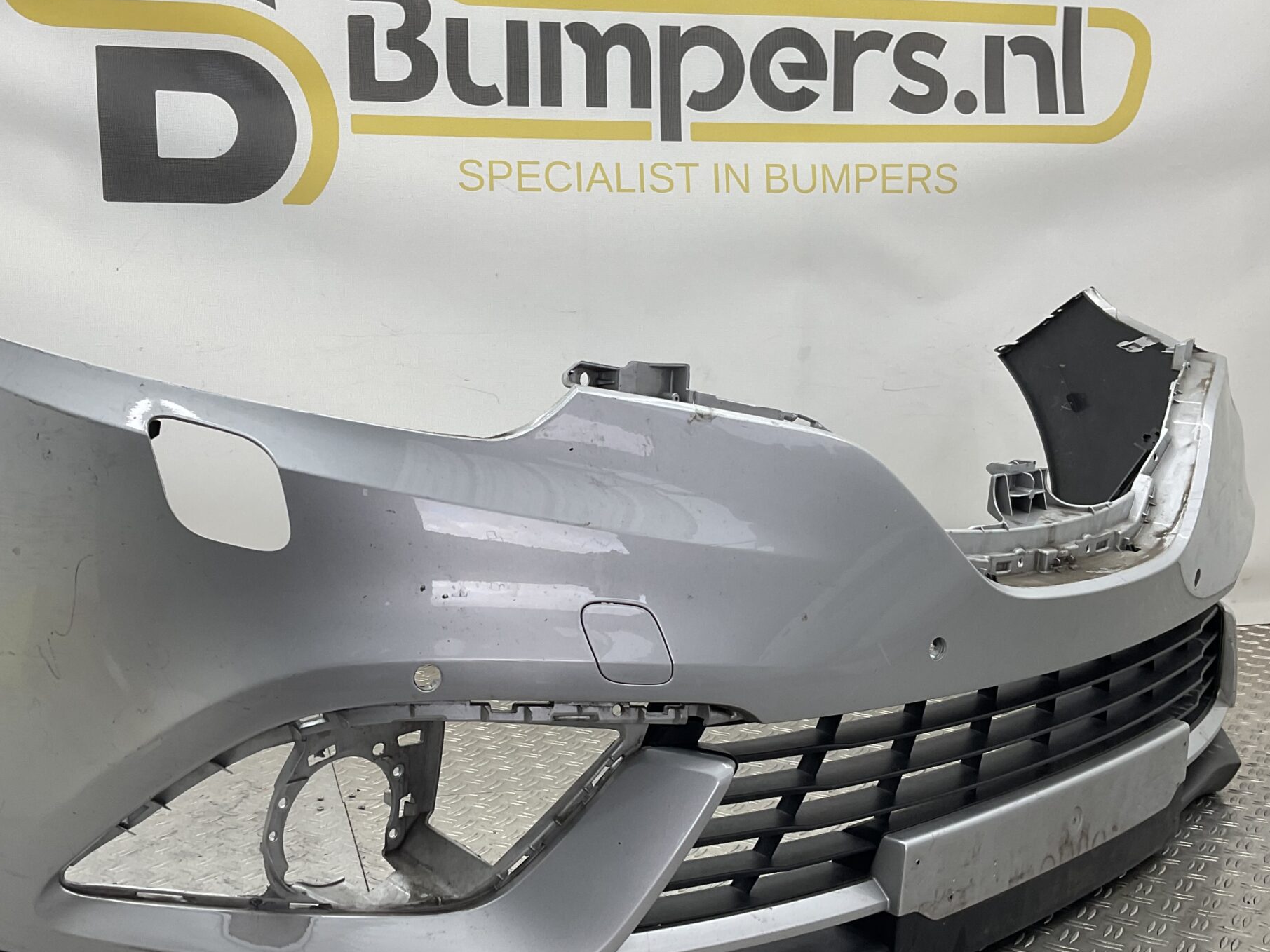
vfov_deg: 35.1
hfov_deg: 45.6
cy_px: 550
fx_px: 1504
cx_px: 522
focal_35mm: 41
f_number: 1.8
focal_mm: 3
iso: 32
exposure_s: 1/120
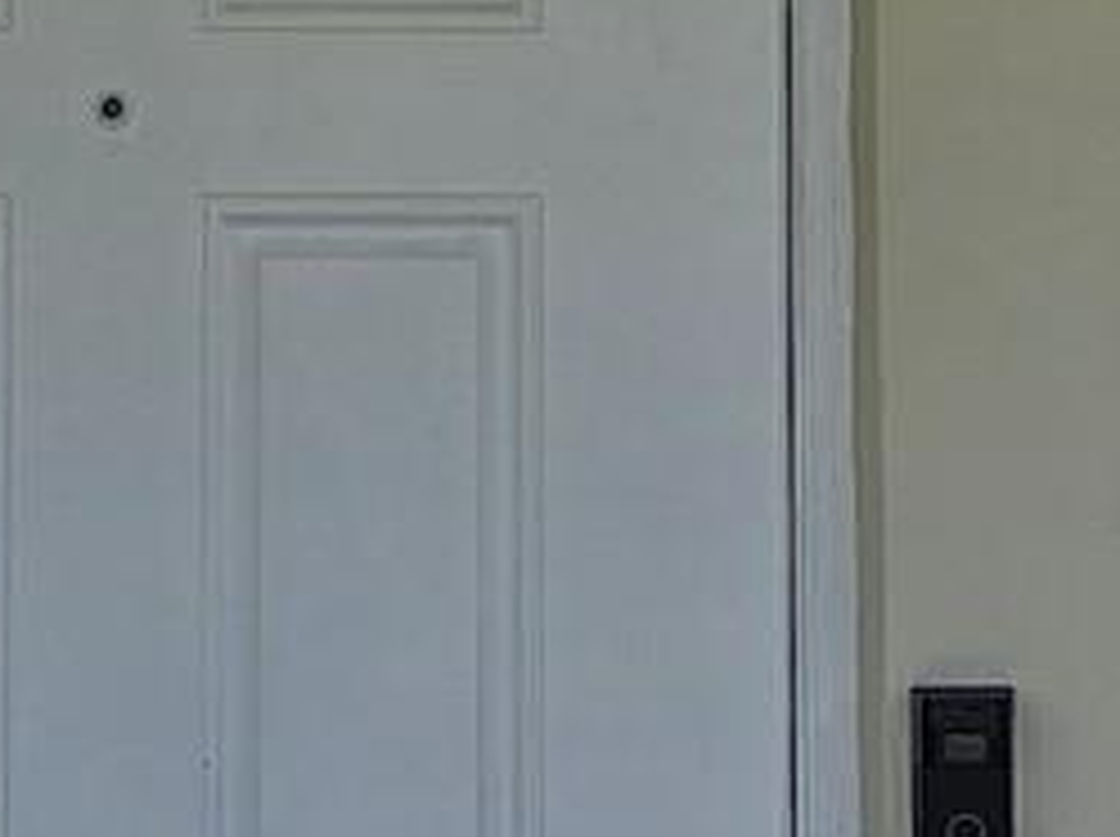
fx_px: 4782
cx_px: 729
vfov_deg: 10.0
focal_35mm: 148
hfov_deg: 13.3
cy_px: 486
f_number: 1.8
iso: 25
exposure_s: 1/1402
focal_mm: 5.4
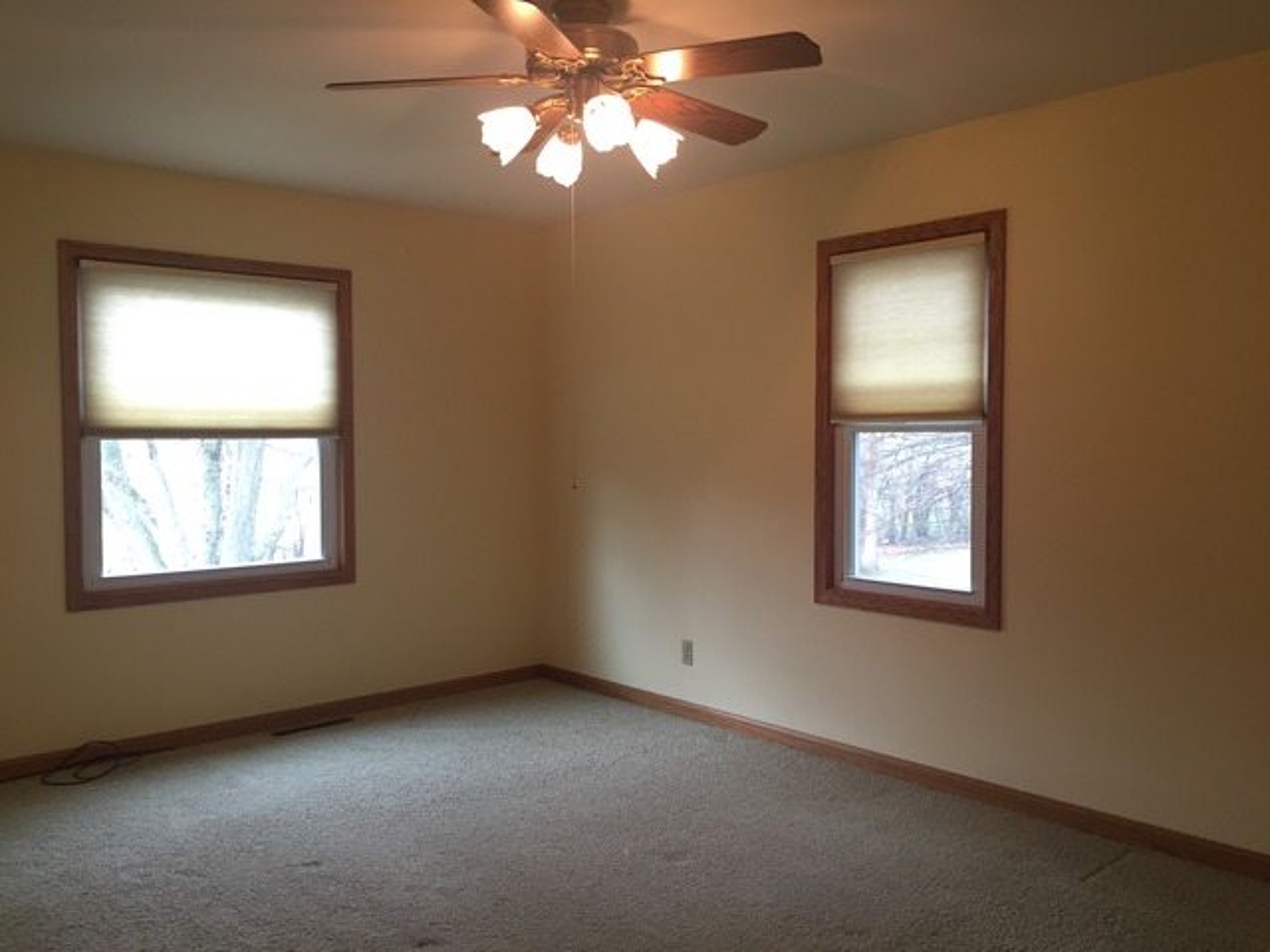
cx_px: 635
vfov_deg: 48.2
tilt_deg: -3.2
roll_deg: +0.4
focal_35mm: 29
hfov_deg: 61.7
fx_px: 1064
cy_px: 476
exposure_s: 1/30
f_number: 2.2
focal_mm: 4.15
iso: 80
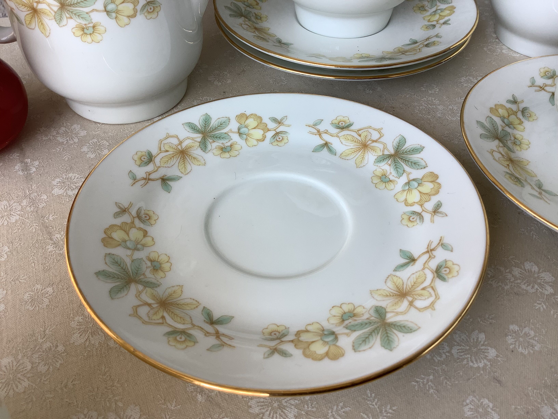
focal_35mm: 31
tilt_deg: -43.1
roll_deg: +2.2
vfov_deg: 45.4
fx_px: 500
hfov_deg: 58.4
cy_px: 210
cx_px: 279
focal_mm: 3.3
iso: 25
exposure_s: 1/139
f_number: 2.4
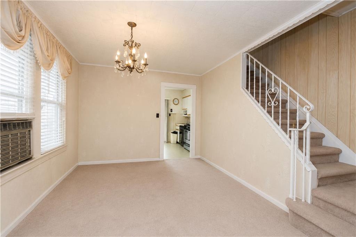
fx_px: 148
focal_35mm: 15
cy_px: 118
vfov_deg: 77.3
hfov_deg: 100.4
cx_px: 178
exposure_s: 1/60
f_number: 7.1
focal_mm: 10
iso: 1600
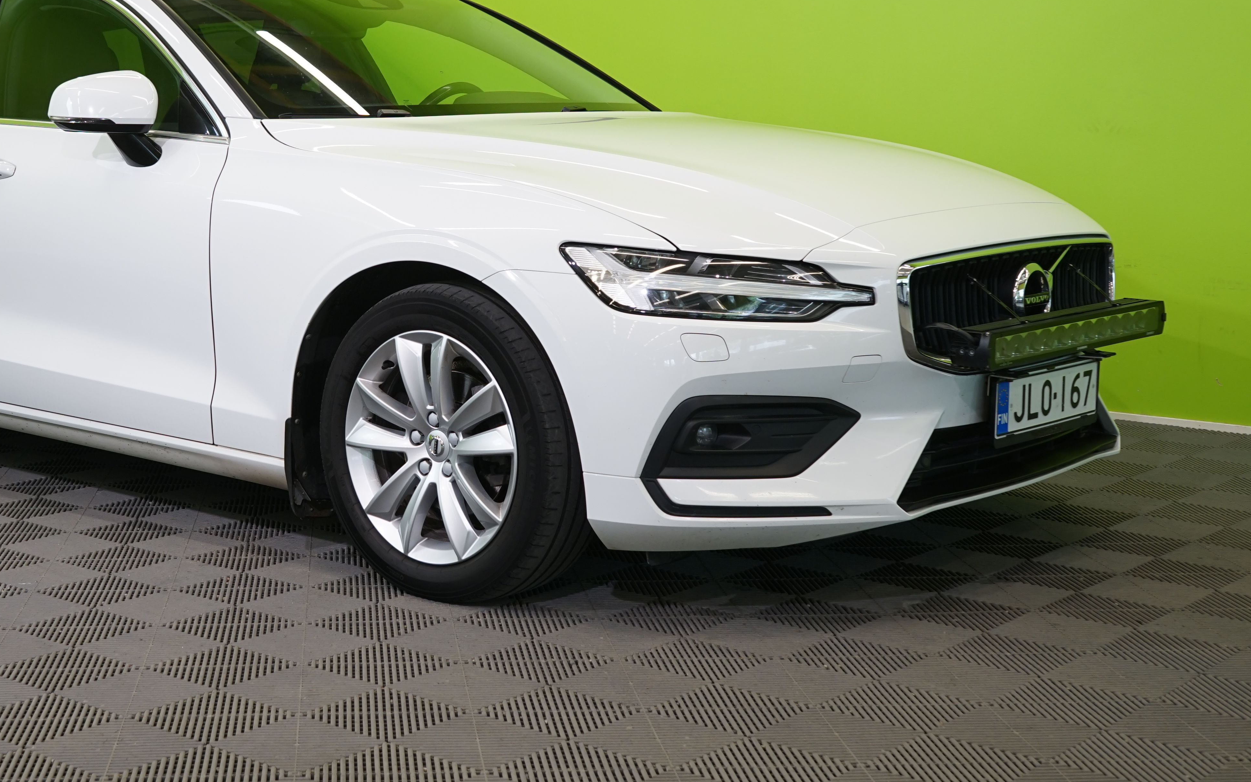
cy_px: 258
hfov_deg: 36.4
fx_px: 1875
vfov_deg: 23.4
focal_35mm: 55
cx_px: 395
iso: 400
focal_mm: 35
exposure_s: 1/40
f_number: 6.3
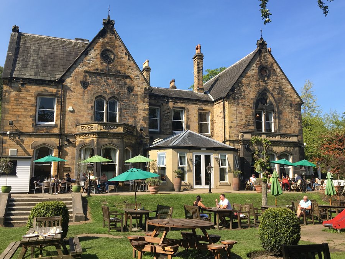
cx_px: 163
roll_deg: +0.0
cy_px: 129
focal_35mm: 33
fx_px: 329
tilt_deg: +9.0
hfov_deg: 55.3
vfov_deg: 42.9
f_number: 2.2
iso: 25
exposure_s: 1/836
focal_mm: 4.15
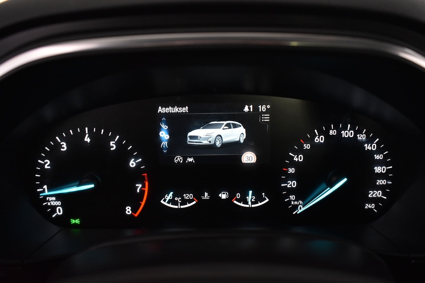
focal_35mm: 33
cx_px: 212
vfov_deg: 40.0
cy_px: 142
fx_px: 390
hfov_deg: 57.2
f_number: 3.8
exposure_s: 1/30
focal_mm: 22
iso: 1400
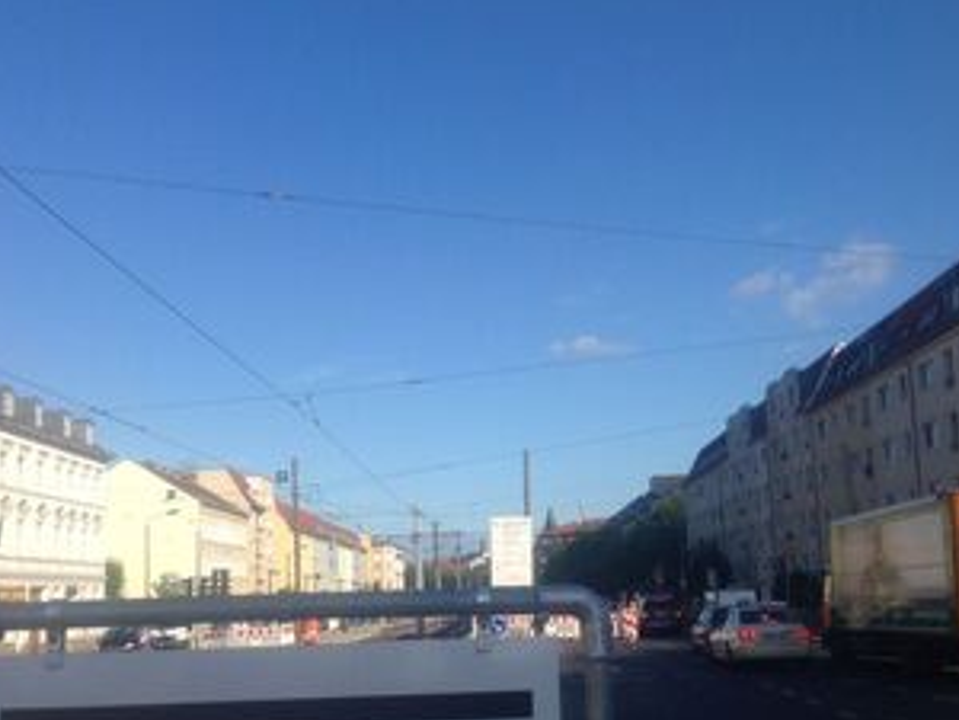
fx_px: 1219
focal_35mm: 44
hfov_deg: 42.8
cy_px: 442
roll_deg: +2.6
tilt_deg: +6.8
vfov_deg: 32.7
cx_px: 550
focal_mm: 4.12
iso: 50
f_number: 2.4
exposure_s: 1/1595
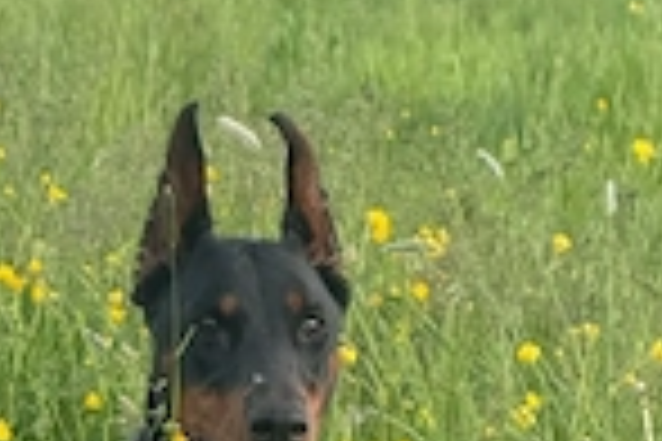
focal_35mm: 339
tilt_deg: -7.2
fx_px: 6233
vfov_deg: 4.0
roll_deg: -2.7
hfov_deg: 6.1
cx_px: 158
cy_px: 774
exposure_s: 1/99
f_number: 2.8
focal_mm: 15.66
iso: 320
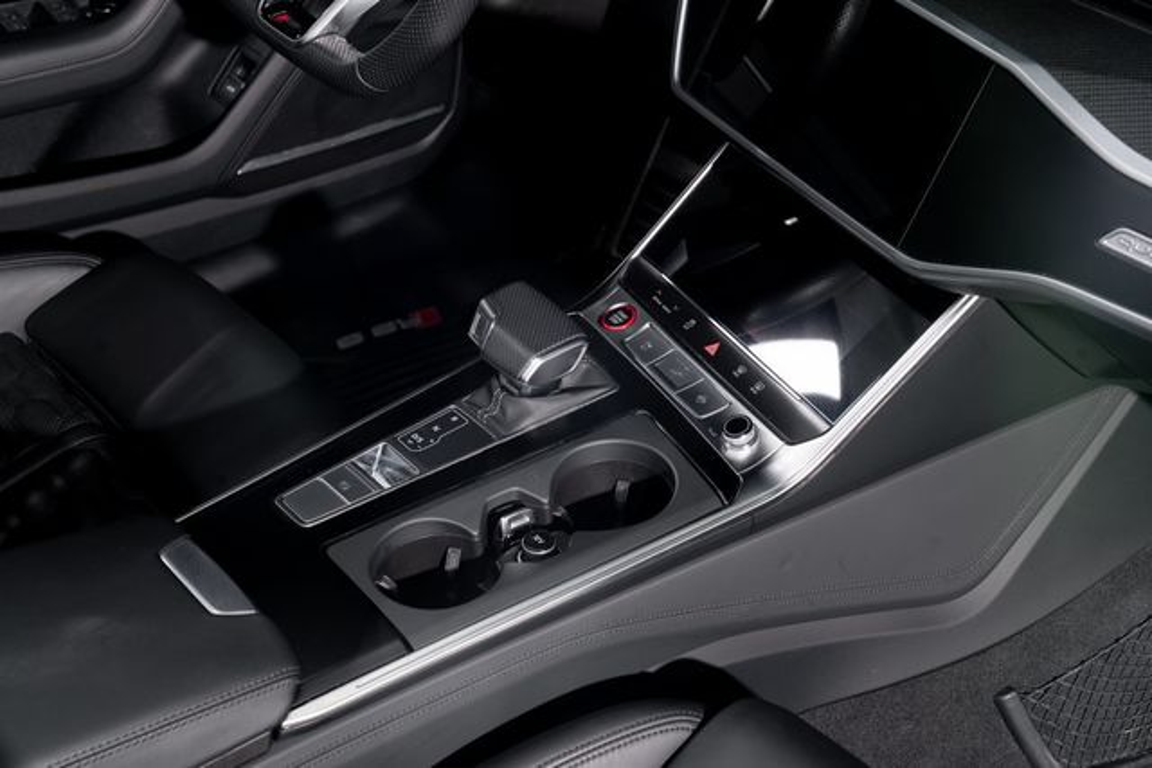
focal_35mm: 58
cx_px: 576
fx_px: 1856
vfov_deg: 23.4
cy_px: 384
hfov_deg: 34.5
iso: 250
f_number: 8
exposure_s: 1/160
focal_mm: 58
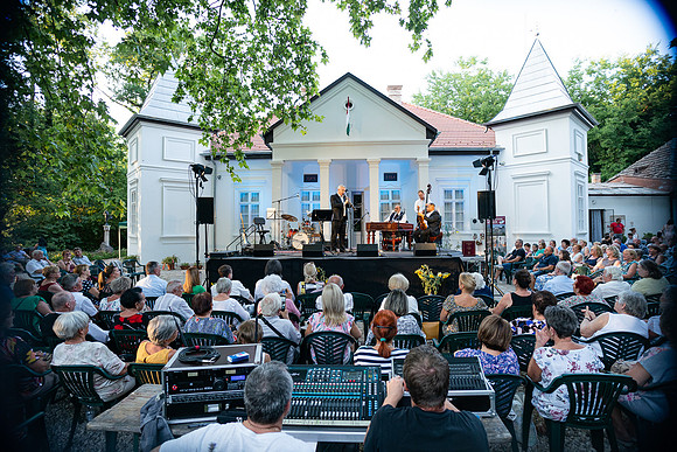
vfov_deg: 65.9
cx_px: 338
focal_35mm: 19
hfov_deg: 88.4
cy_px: 223
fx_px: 348
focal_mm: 16
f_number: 2.5
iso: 640
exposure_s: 1/400
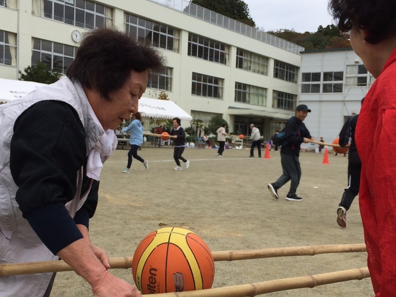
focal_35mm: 43
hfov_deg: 43.8
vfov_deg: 33.6
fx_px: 492
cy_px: 167
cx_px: 182
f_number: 2.2
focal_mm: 4.15
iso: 32
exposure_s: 1/1172
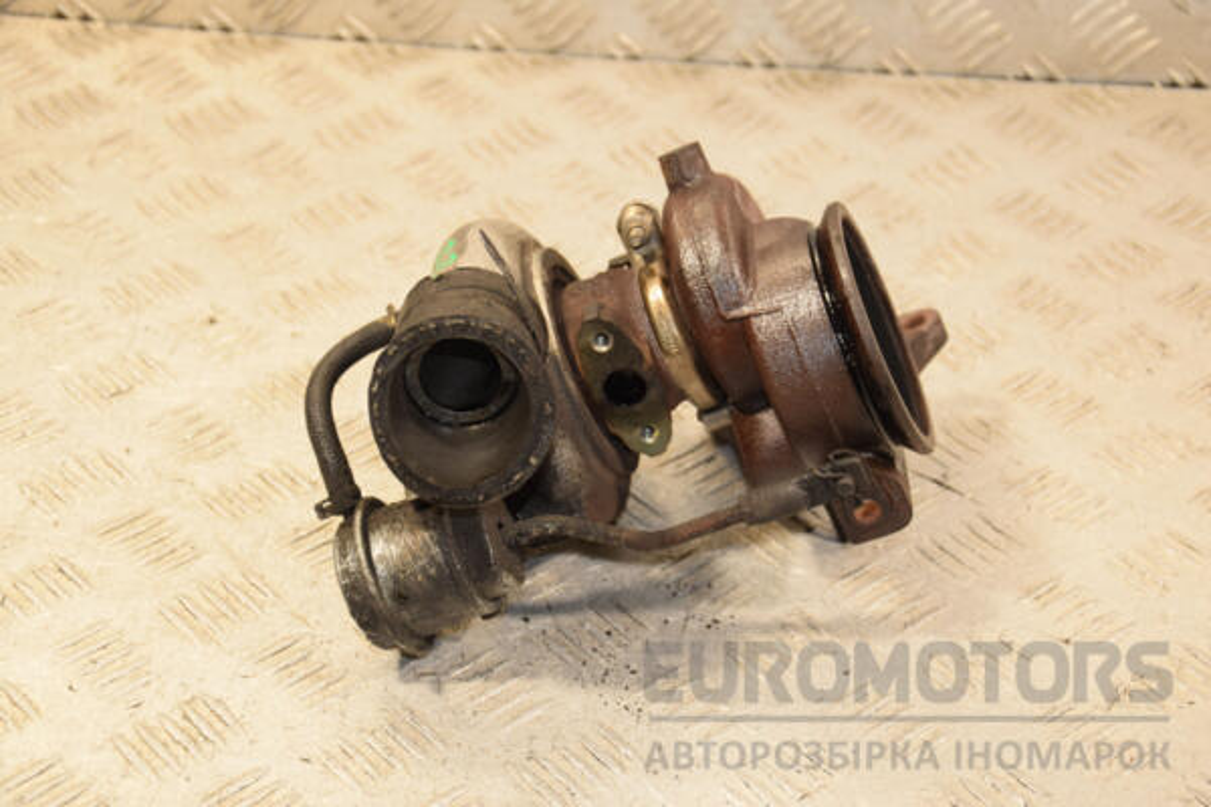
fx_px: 2624
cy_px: 404
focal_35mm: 78
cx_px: 606
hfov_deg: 26.0
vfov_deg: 17.5
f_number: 5.6
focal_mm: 52
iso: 800
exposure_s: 1/200
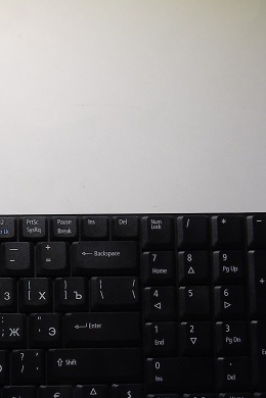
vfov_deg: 38.9
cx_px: -54
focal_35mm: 50
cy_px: 284
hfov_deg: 24.4
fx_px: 554
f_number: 5.4
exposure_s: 1/20
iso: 200
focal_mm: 4.4
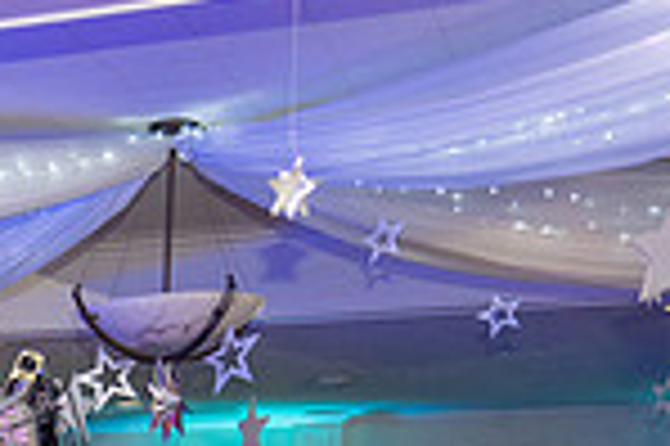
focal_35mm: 113
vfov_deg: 11.5
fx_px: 2101
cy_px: 728
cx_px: -585
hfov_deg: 15.3
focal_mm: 29
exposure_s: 1/200
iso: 1250
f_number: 2.8
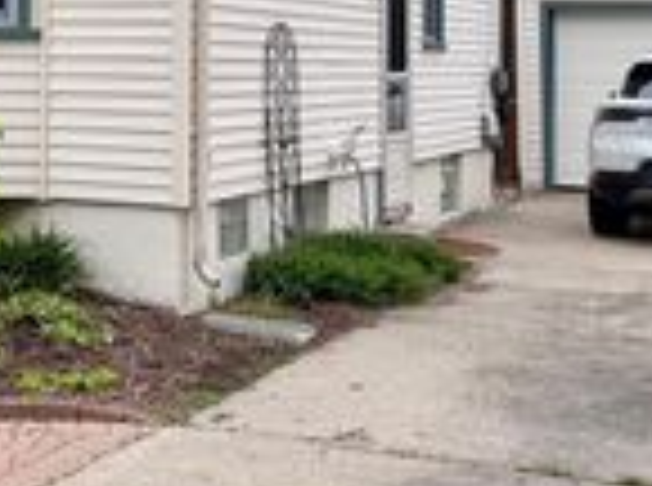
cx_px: -22
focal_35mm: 83
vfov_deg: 17.1
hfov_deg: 22.6
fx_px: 1559
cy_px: -47
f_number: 1.78
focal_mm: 6.76
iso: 80
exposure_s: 1/805
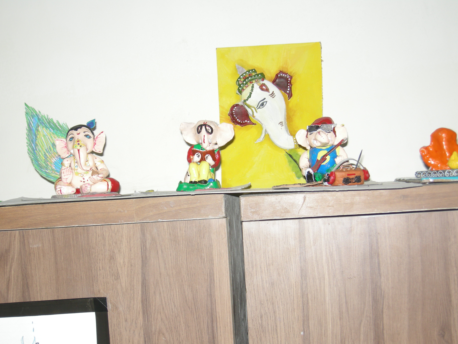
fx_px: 820
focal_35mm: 62
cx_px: 229
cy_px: 172
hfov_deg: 31.2
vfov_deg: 23.7
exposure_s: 1/60
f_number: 3.5
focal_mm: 12.9
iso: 70
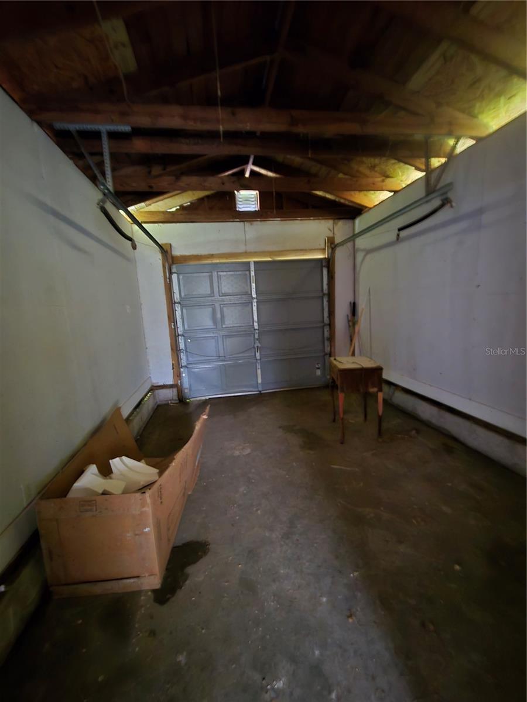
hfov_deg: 89.9
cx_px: 264
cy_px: 351
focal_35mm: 13
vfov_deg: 106.2
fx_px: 264
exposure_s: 1/4
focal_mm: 2.2
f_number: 2.2
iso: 2000
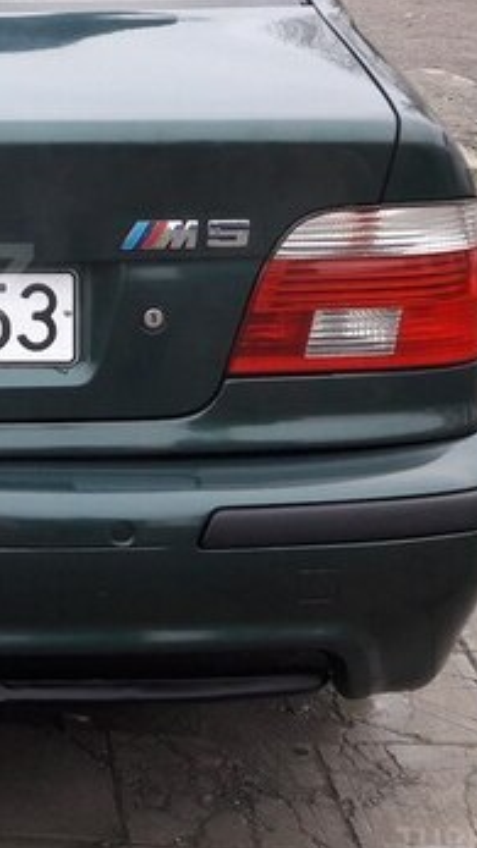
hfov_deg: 18.6
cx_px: -215
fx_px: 1305
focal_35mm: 58
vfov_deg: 35.7
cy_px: 280
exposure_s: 1/100
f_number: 1.9
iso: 64
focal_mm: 3.7
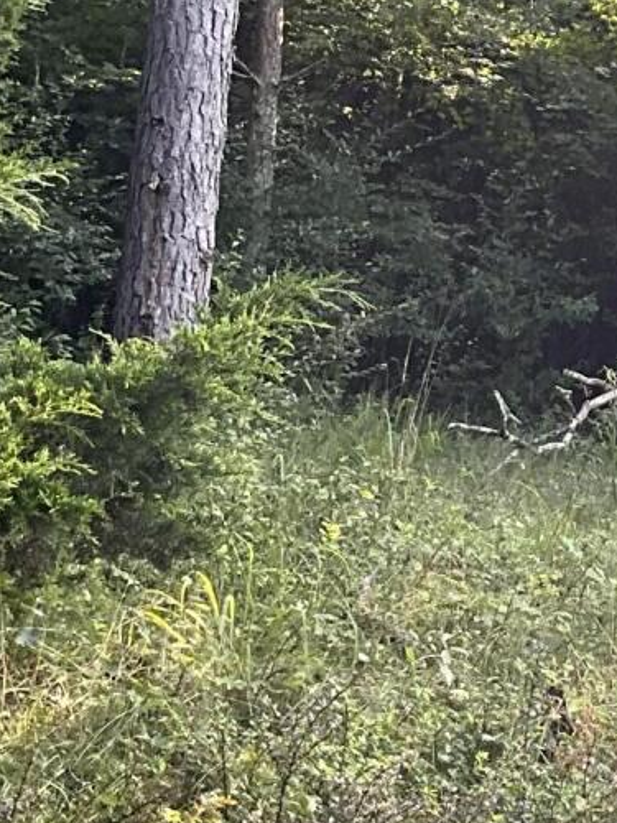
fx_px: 2757
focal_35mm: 116
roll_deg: -1.7
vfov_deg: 16.8
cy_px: 166
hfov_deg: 12.1
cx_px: 954
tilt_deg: +18.1
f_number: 1.8
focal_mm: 3
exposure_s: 1/122
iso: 40
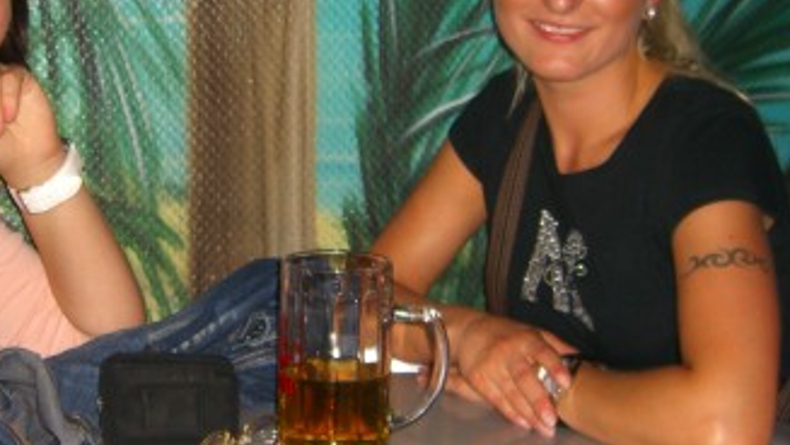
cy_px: 218
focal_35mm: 76
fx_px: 1592
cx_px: 302
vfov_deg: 15.9
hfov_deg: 27.8
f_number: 2.8
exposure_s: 1/60
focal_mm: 7.9
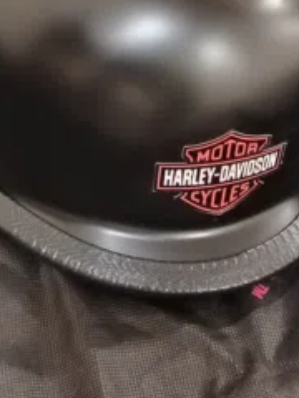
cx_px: 154
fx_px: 749
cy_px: 108
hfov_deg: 22.6
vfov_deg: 29.4
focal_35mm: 65
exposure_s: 1/25
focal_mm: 5.25
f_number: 1.75
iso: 1722
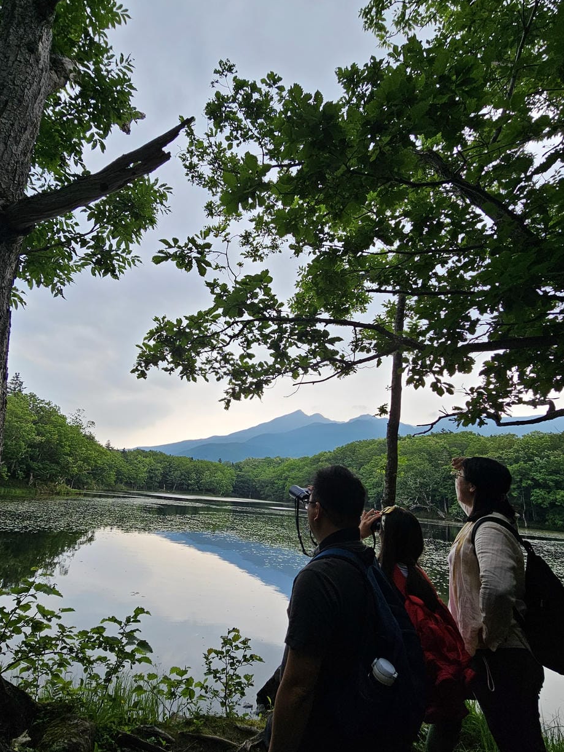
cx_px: 240
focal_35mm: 17
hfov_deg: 74.3
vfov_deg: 91.0
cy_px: 370
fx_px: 369
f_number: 2.2
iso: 50
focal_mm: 2.2
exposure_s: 1/575
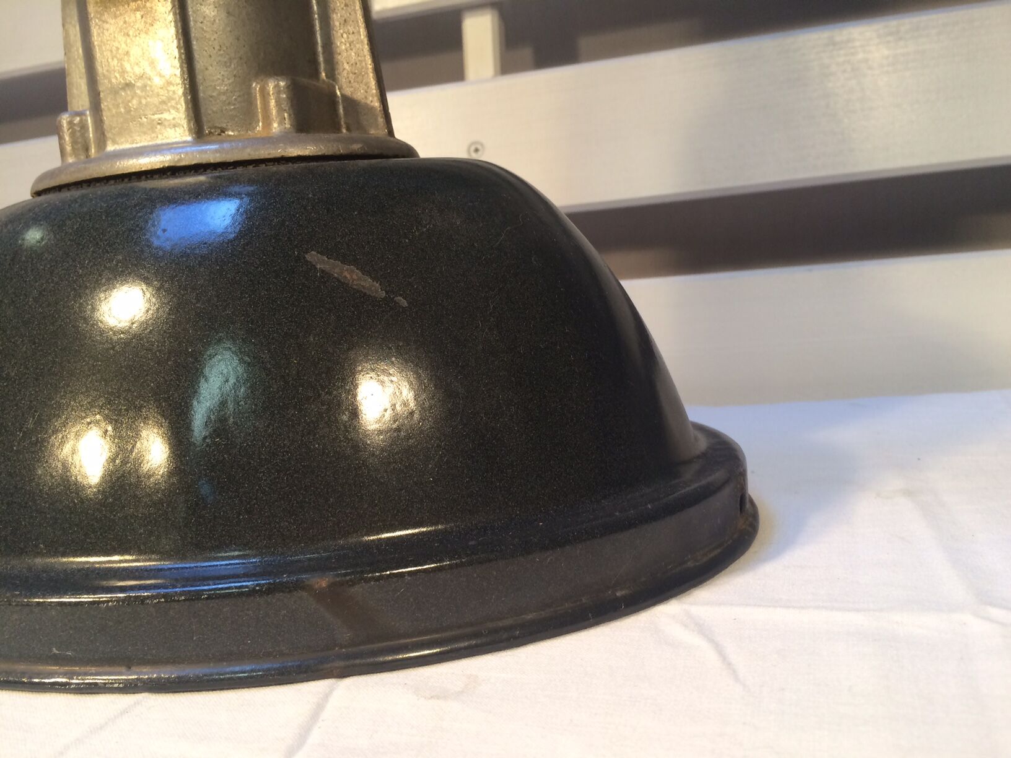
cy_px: 379
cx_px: 506
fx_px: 847
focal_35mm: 29
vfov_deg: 48.2
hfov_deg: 61.7
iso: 40
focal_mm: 4.15
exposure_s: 1/33
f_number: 2.2
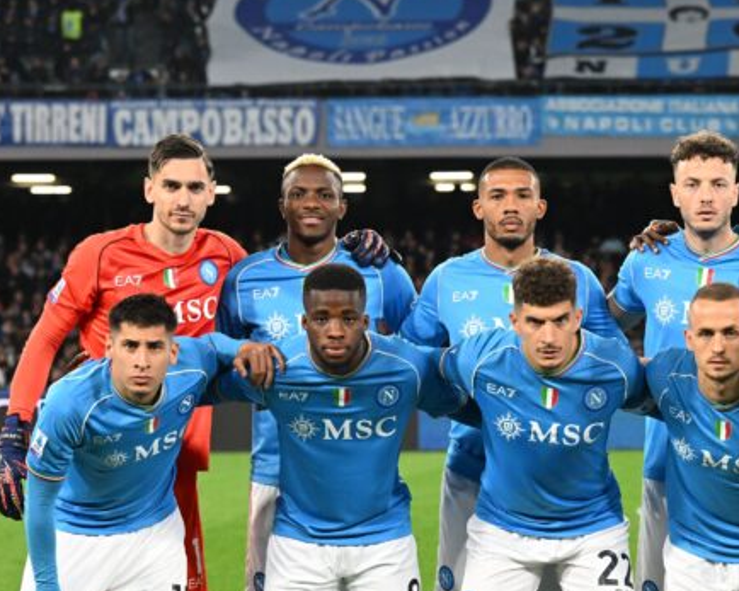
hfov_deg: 10.4
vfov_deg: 8.3
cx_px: 562
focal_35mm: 186
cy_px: 476
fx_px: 4067
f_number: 4
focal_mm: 84
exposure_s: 1/800
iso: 3200
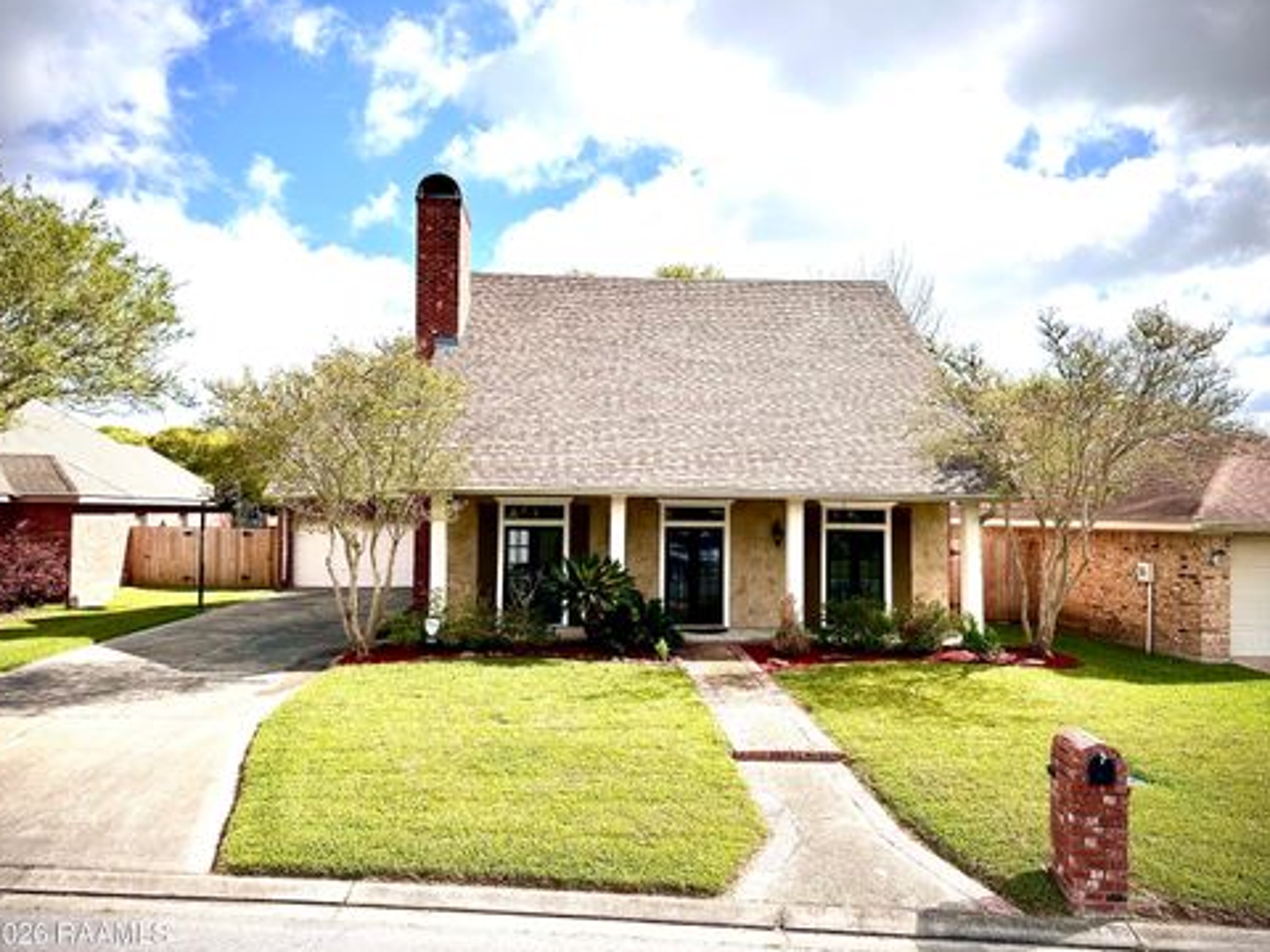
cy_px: 483
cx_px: 624
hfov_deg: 69.4
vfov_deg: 54.9
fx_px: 917
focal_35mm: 25
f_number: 1.78
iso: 80
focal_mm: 6.86
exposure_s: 1/5525
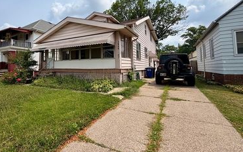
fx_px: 132
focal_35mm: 20
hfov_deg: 83.6
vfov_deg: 59.0
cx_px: 93
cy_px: 59
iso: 20
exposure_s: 1/1312
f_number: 2.2
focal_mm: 2.22
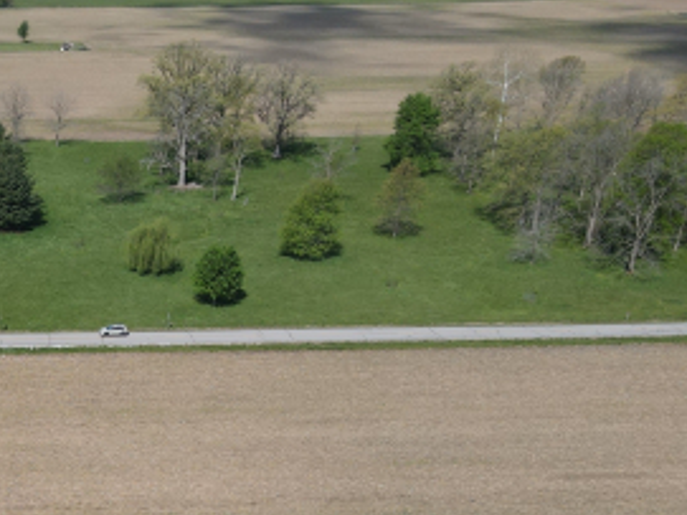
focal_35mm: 59
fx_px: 1170
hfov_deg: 29.4
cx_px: -75
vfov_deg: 23.1
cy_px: 586
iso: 100
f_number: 2.8
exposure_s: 1/800
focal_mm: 4.5
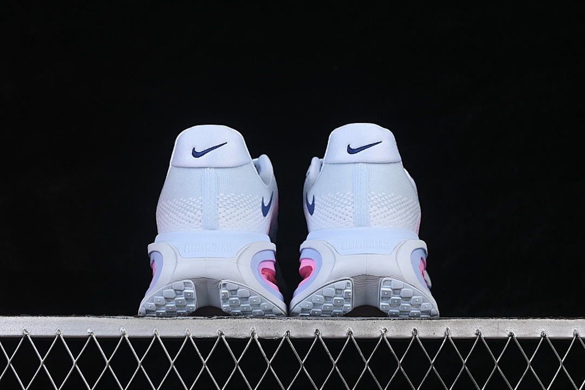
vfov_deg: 18.2
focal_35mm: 75
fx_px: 1219
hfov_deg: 27.0
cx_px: 292
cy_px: 195
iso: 160
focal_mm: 50
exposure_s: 1/80
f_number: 8
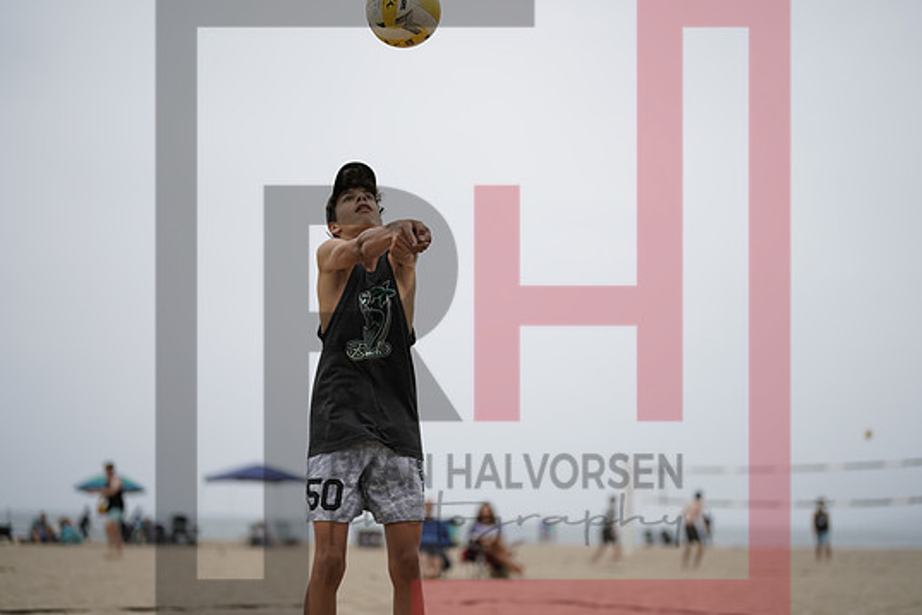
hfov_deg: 36.9
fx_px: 1383
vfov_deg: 25.1
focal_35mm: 54
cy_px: 303
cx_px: 474
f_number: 1.2
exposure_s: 1/3200
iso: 100
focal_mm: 50
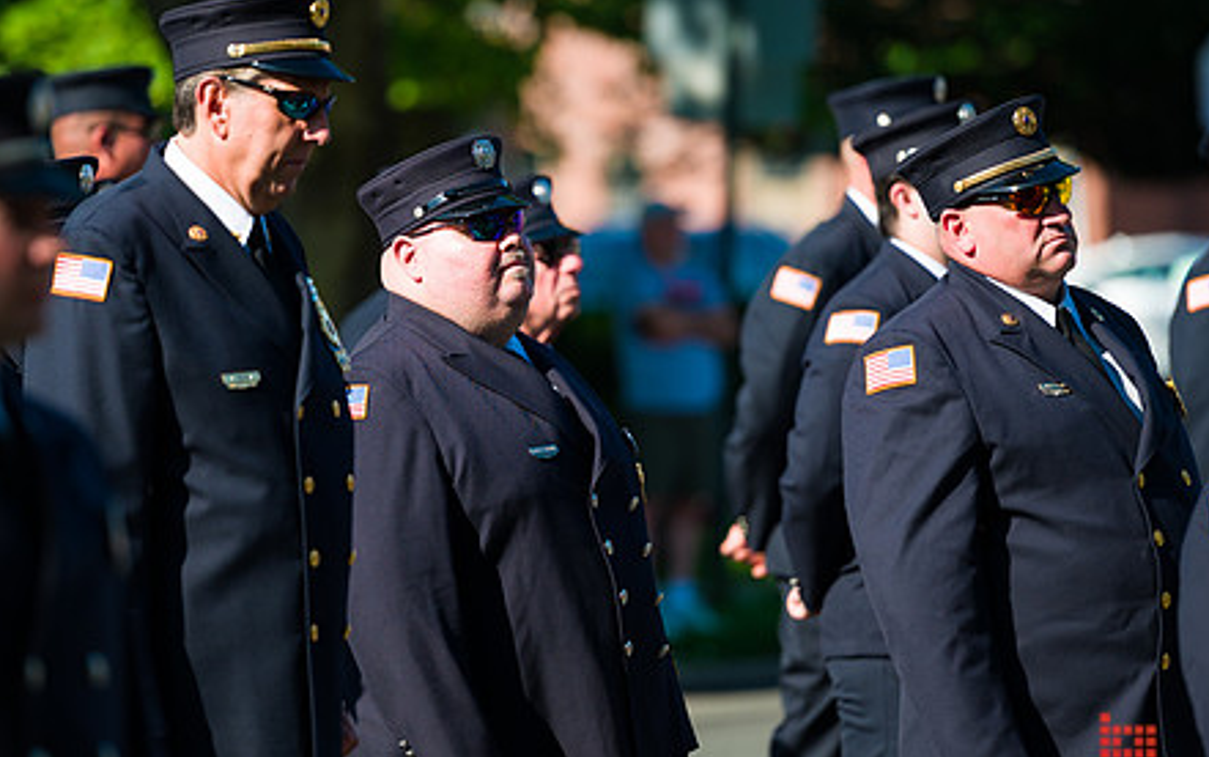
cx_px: 499
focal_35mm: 268
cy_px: 326
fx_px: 8834
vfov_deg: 4.9
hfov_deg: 7.8
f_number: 3.2
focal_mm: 200
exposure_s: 1/1600
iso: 200
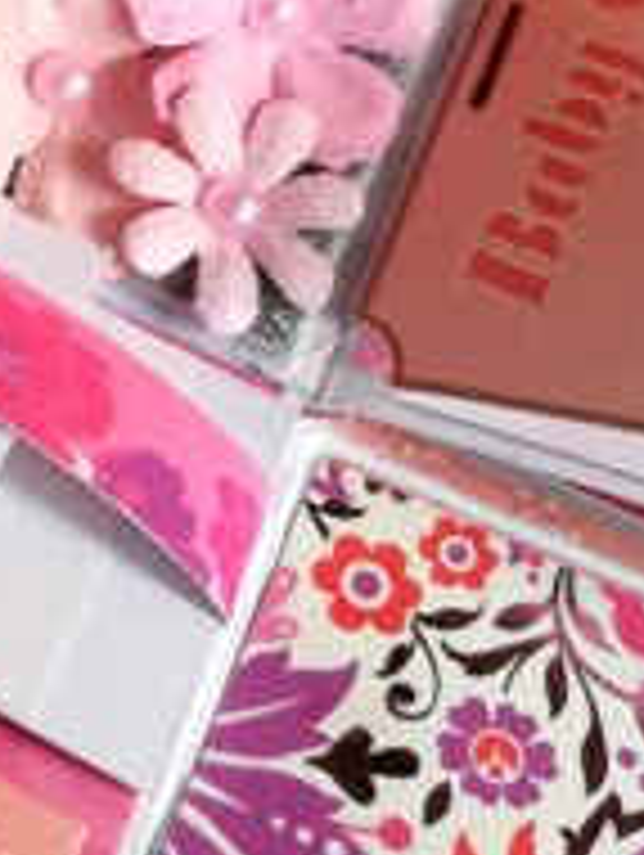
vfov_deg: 22.5
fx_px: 2030
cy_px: -76
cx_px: -261
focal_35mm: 82
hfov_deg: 16.7
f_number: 2.2
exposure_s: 1/50
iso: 50
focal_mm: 3.83
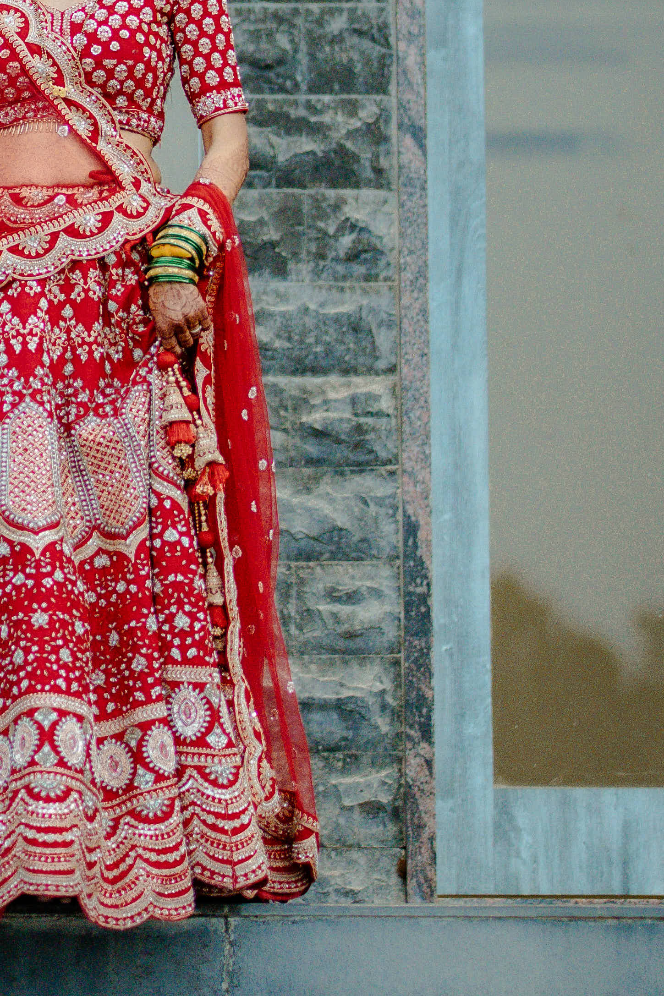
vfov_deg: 7.5
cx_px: -209
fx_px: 7581
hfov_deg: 5.0
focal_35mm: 274
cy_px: -23
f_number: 1.4
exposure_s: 1/800
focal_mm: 85
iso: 1000
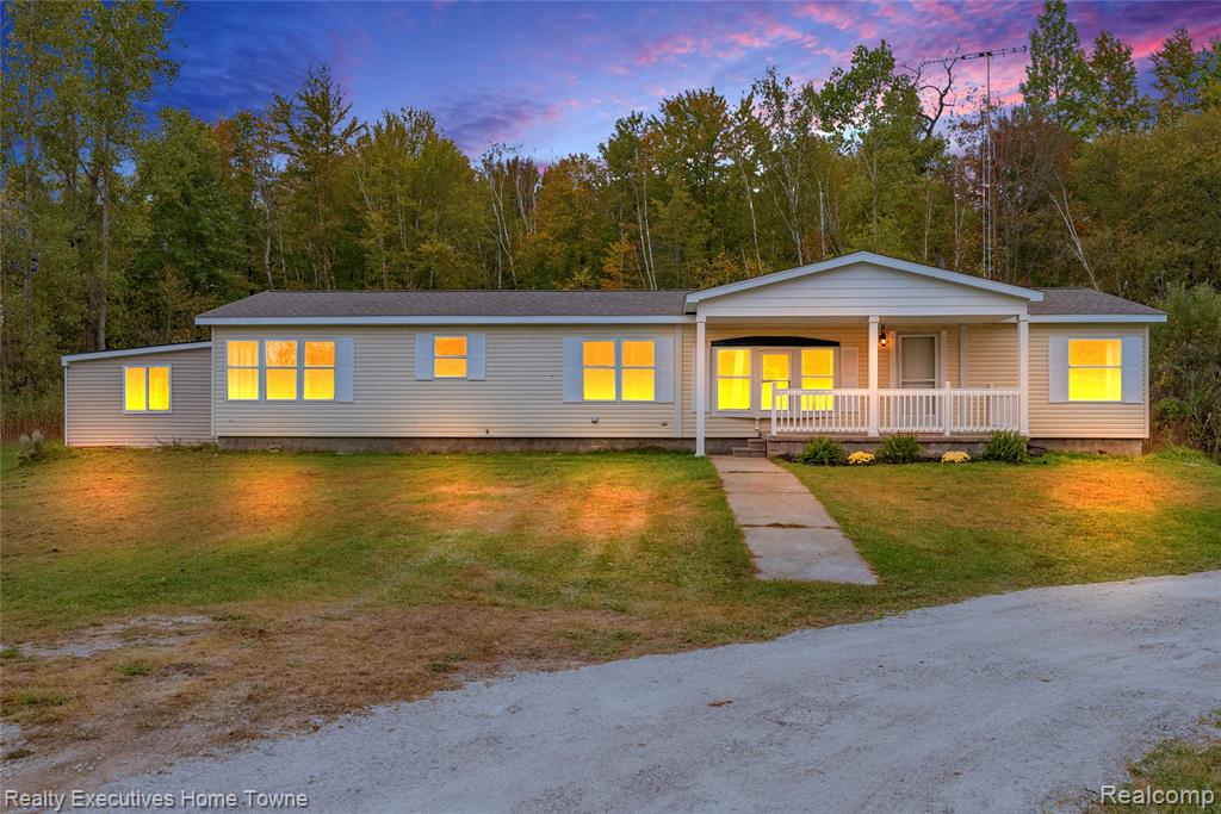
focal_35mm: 33
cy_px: 407
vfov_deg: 40.0
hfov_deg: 57.2
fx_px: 1119
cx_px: 610
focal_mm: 33
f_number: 8
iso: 1600
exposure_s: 1/500
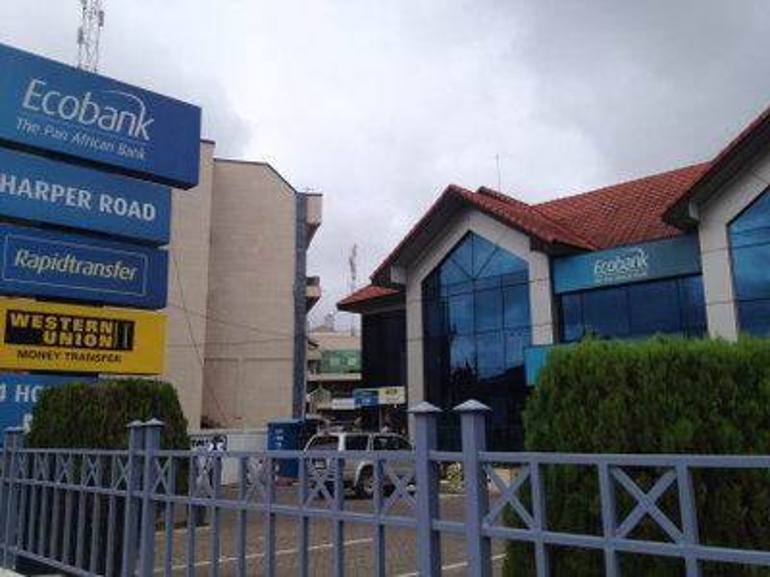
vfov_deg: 40.7
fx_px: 779
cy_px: 288
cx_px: 385
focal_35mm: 35
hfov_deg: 52.6
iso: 64
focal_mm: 4.28
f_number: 2.4
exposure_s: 1/2404
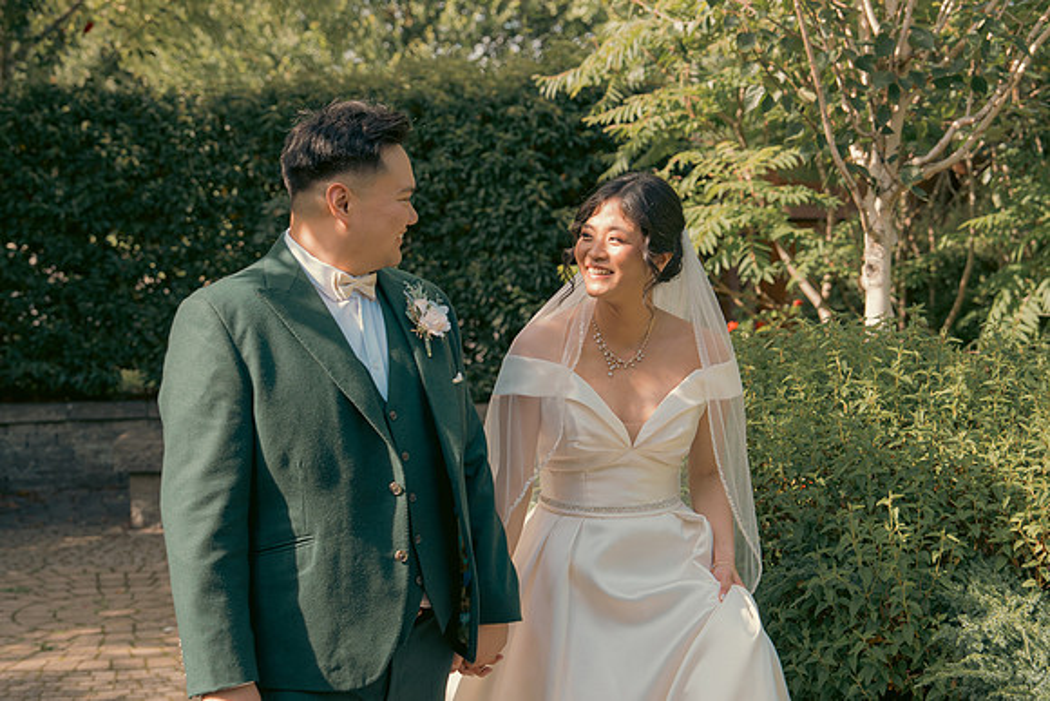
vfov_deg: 19.5
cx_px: 525
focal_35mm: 70
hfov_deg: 28.8
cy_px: 350
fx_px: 2042
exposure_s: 1/320
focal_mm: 47
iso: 125
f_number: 3.5
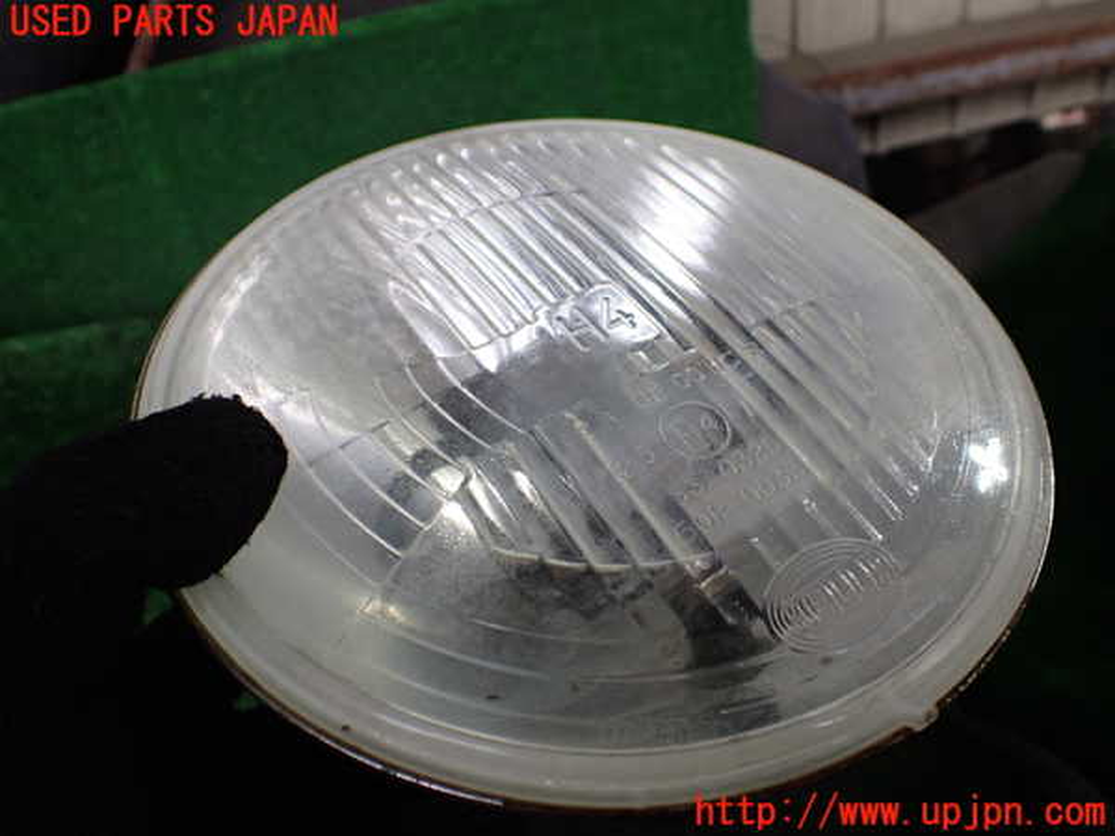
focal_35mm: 30
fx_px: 966
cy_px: 418
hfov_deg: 60.0
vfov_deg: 46.8
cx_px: 558
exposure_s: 1/125
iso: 250
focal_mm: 5.4
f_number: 2.3
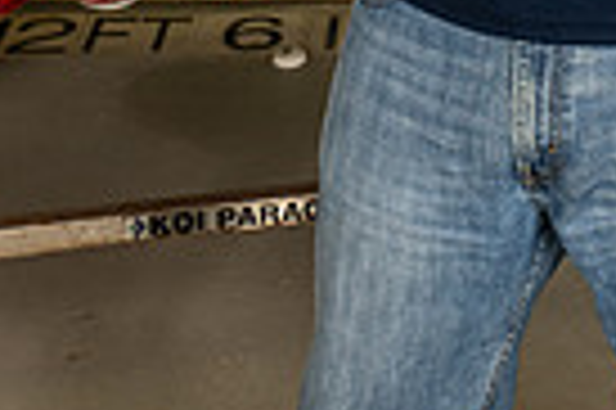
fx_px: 2359
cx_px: 486
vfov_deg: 9.0
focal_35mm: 138
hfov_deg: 14.8
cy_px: -563
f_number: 7.1
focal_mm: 42
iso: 500
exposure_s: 1/250
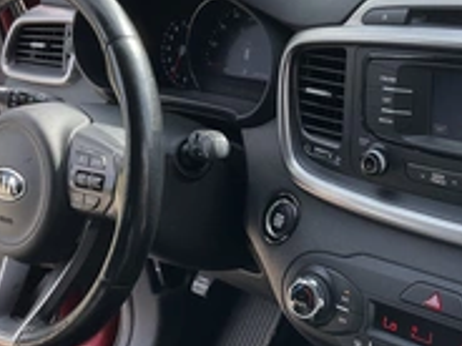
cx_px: 281
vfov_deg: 23.3
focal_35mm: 63
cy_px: 150
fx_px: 841
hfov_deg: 30.6
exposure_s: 1/246
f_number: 1.8
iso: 25
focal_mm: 3
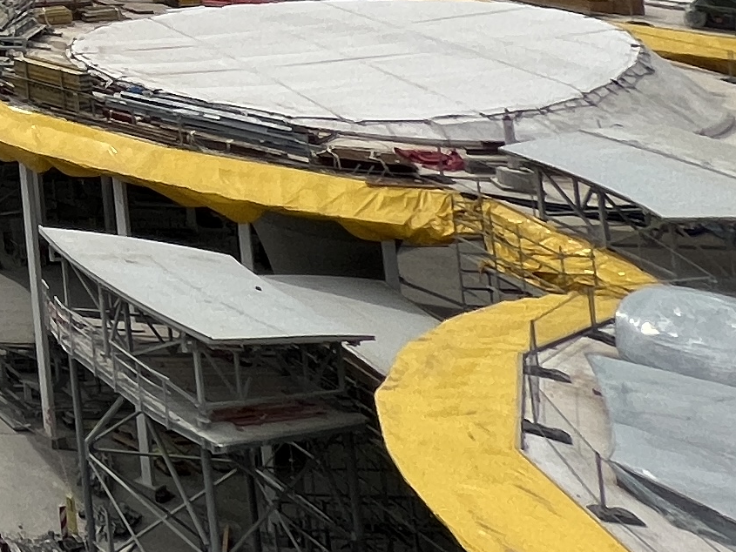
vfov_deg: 18.4
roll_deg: +1.8
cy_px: -450
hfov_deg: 17.1
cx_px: -875
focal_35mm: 62
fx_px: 1318
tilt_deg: +6.3
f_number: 1.8
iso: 32
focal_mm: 1.57
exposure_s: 1/4219
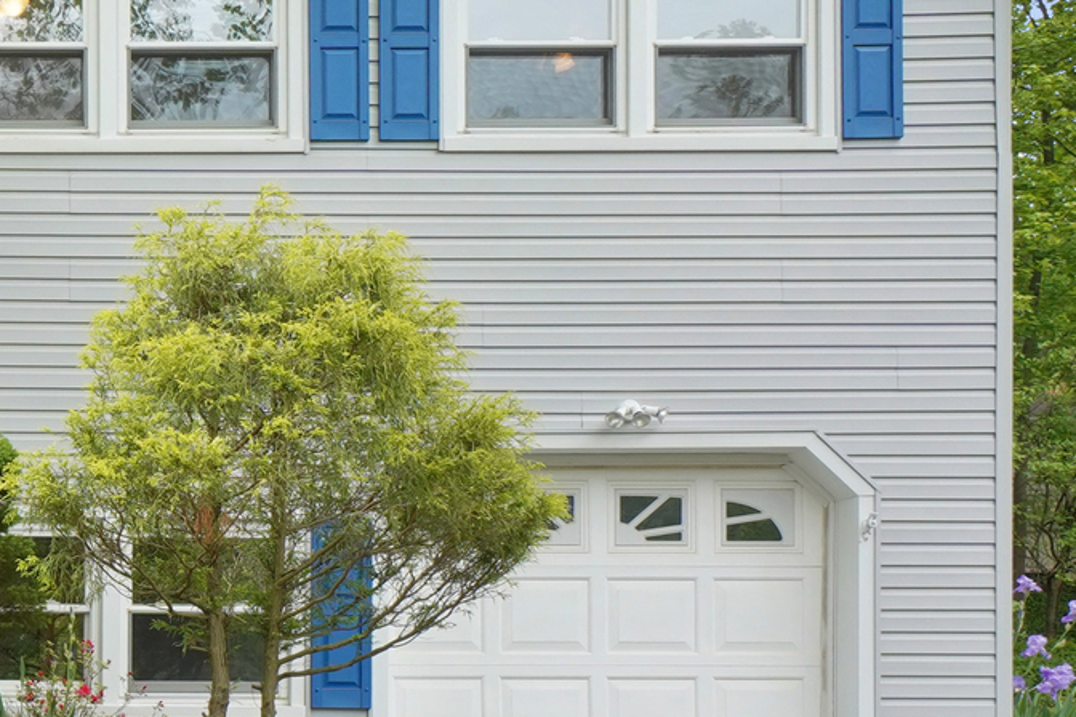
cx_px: -165
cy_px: 411
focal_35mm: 67
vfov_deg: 20.3
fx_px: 2002
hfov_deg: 27.1
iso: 1000
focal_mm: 17
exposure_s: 1/160
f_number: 9
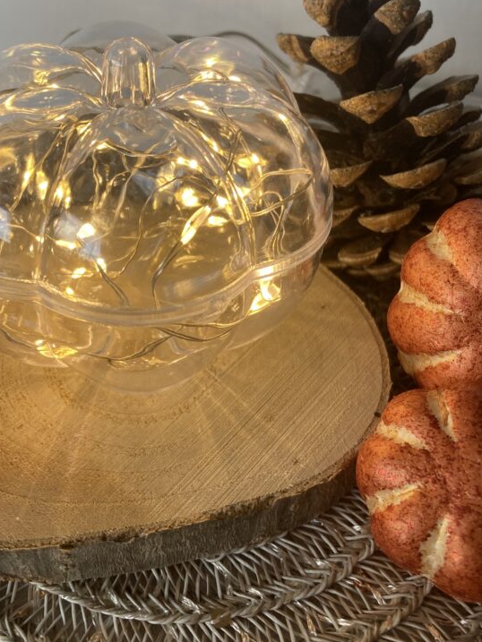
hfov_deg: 35.5
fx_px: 742
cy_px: 262
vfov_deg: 46.6
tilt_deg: -37.6
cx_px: 150
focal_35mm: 40
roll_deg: -0.7
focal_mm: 3.99
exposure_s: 1/121
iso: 40
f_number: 1.8
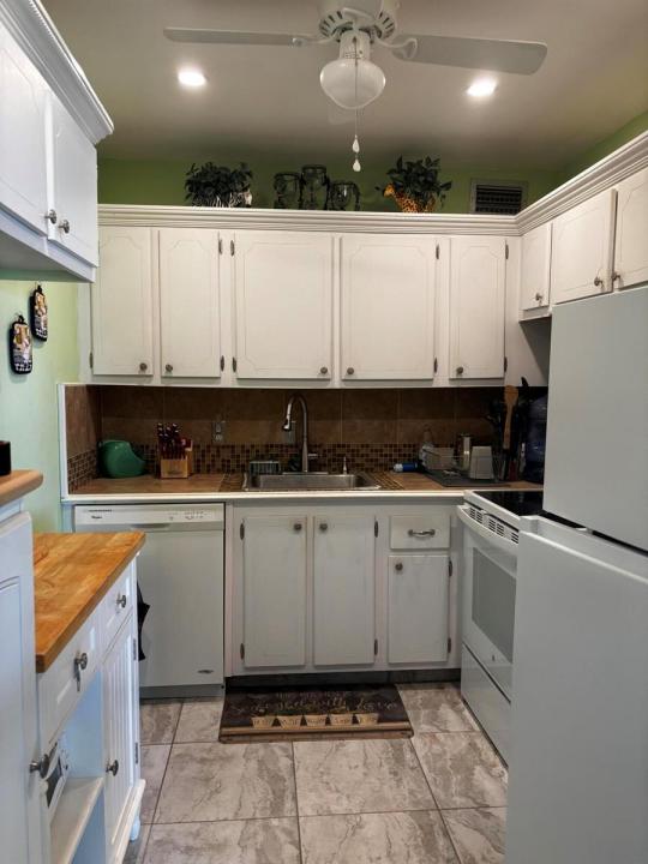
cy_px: 432
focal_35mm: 26
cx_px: 324
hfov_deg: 53.1
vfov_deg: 67.3
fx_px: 649
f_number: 1.6
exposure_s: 1/60
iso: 100
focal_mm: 5.96
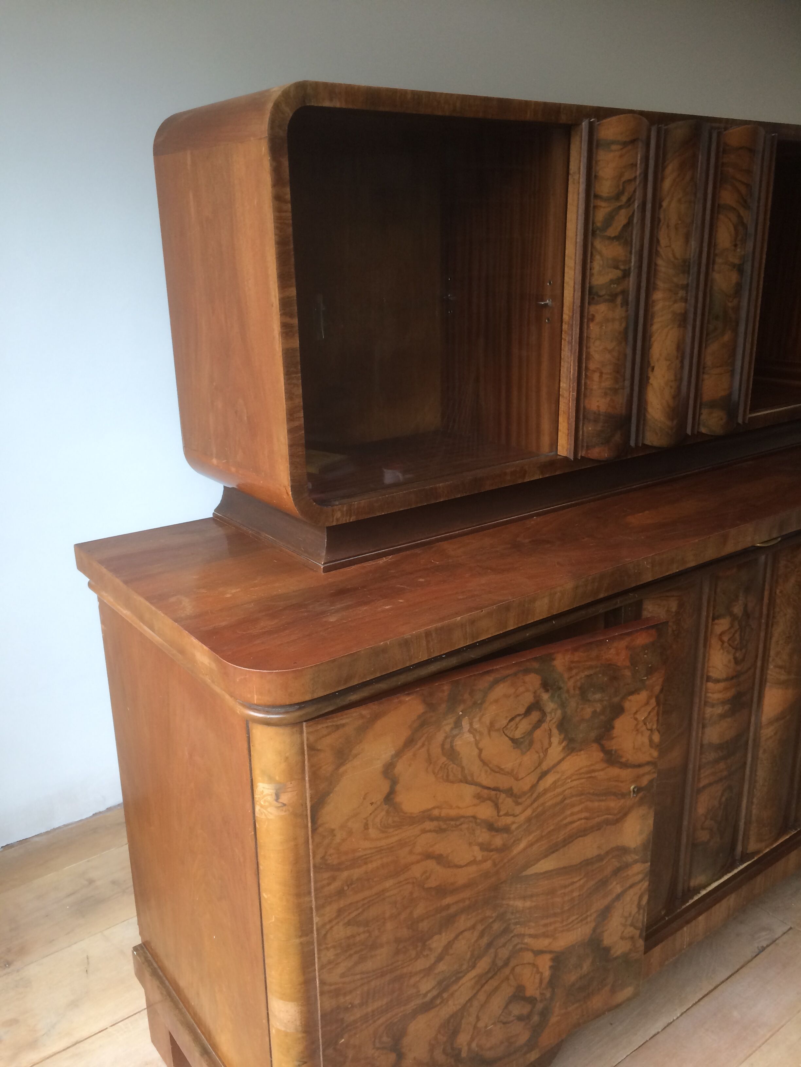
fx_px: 895
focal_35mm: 29
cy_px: 534
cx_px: 400
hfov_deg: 48.2
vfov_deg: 61.7
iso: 100
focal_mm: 4.15
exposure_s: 1/33
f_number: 2.2
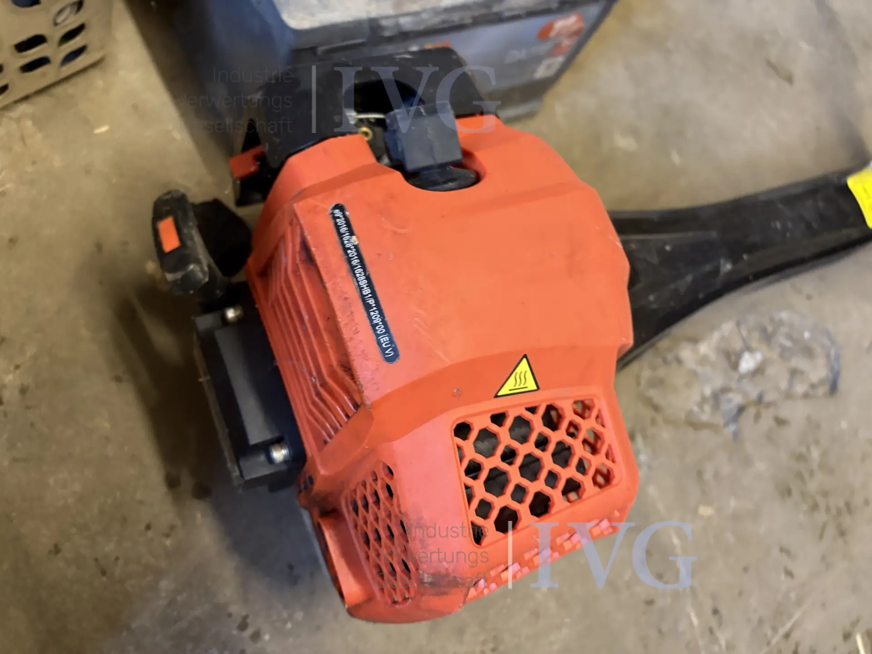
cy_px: 327
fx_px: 655
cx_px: 436
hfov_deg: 67.3
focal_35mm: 26
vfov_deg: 53.1
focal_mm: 5.96
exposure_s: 1/33
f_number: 1.6
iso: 400
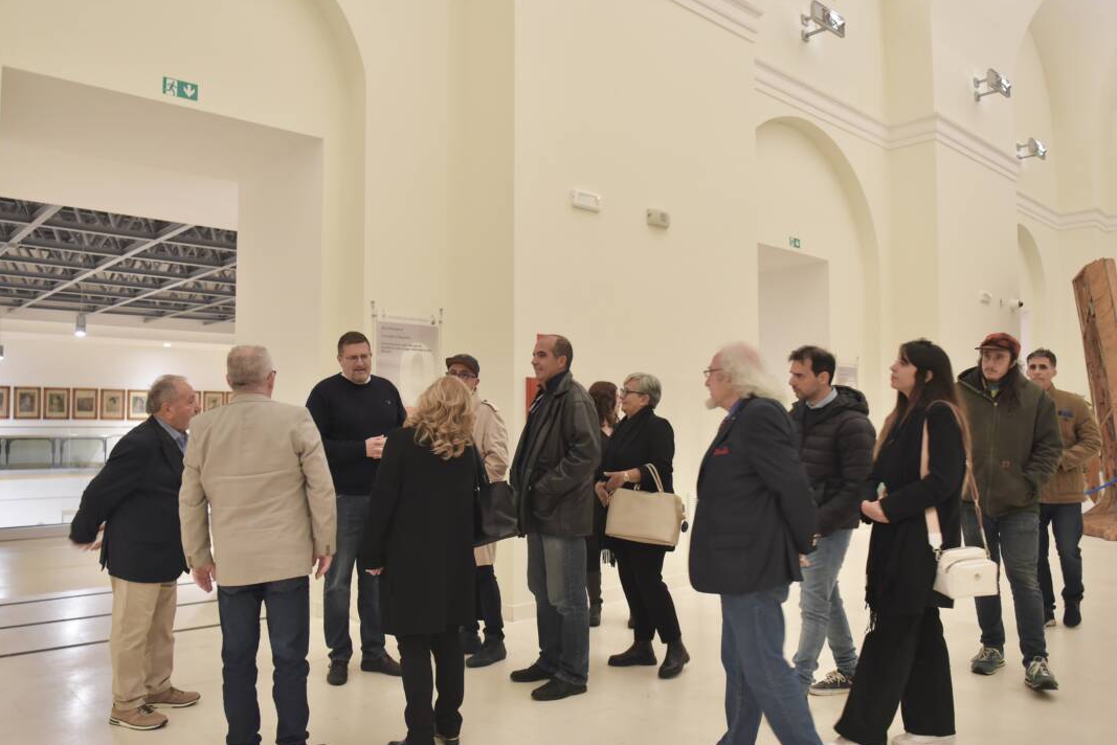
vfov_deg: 47.9
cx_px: 539
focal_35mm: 27
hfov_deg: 67.3
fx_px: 838
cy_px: 391
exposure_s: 1/50
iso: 1600
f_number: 2.8
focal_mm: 24
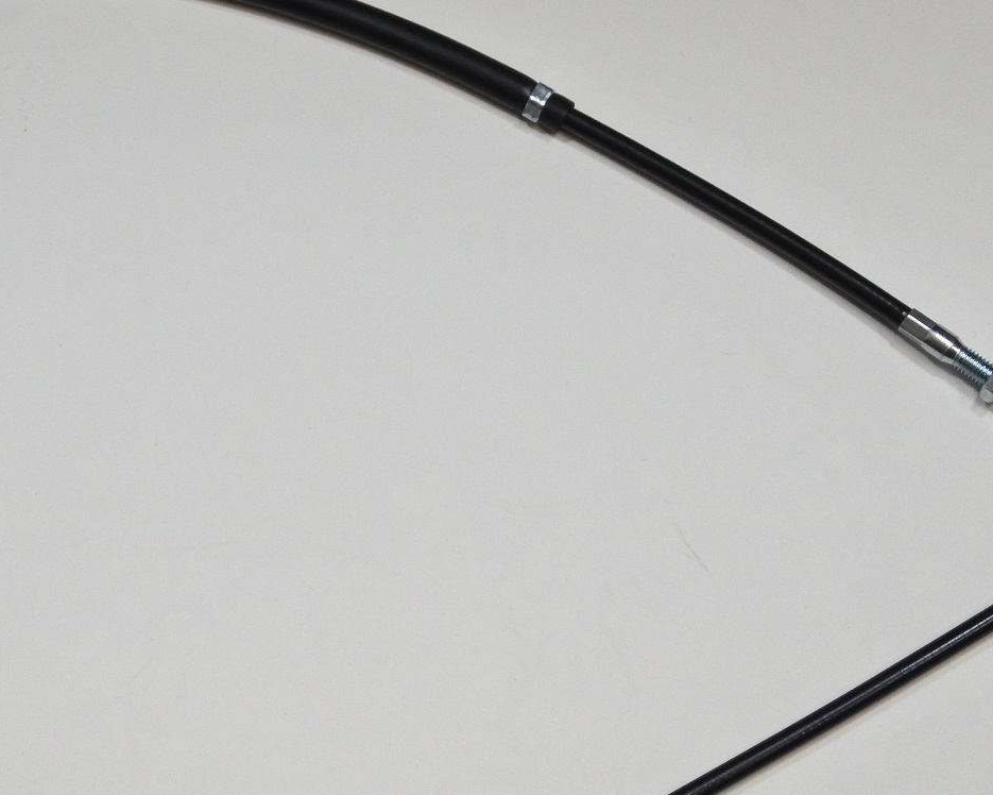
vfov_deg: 13.2
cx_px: 247
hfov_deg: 16.3
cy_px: 507
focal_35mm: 117
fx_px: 3439
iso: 800
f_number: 5
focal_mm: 22.7
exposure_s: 1/125
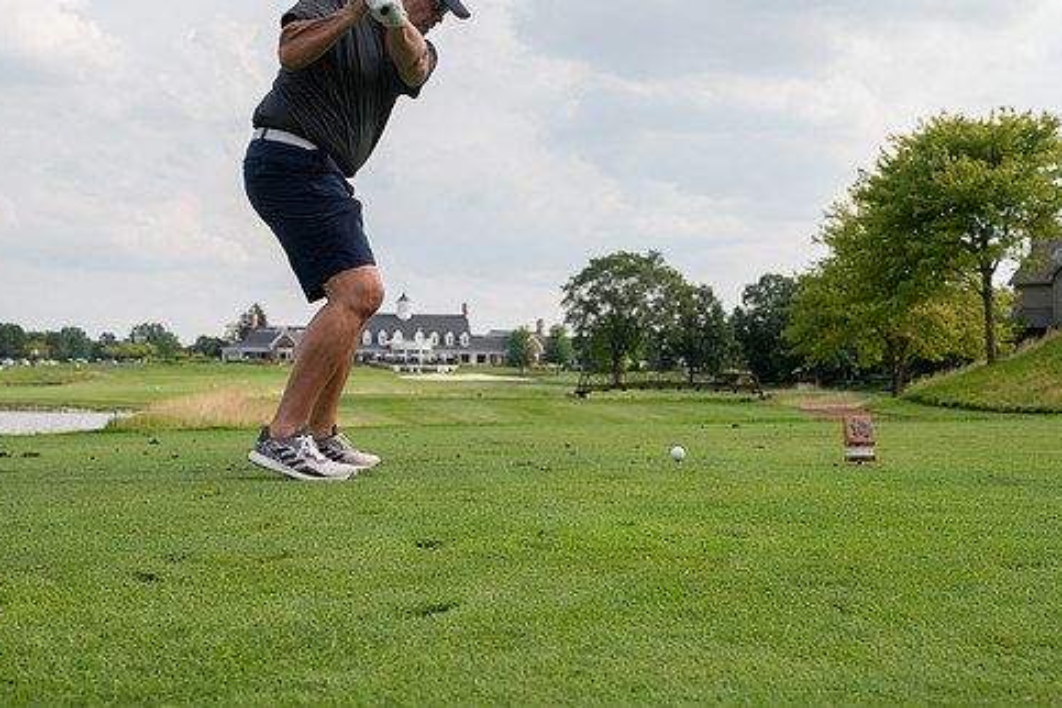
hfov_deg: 37.5
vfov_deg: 25.5
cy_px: 285
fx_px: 1563
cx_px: 536
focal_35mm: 53
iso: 250
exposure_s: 1/1000
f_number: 6.3
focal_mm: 44
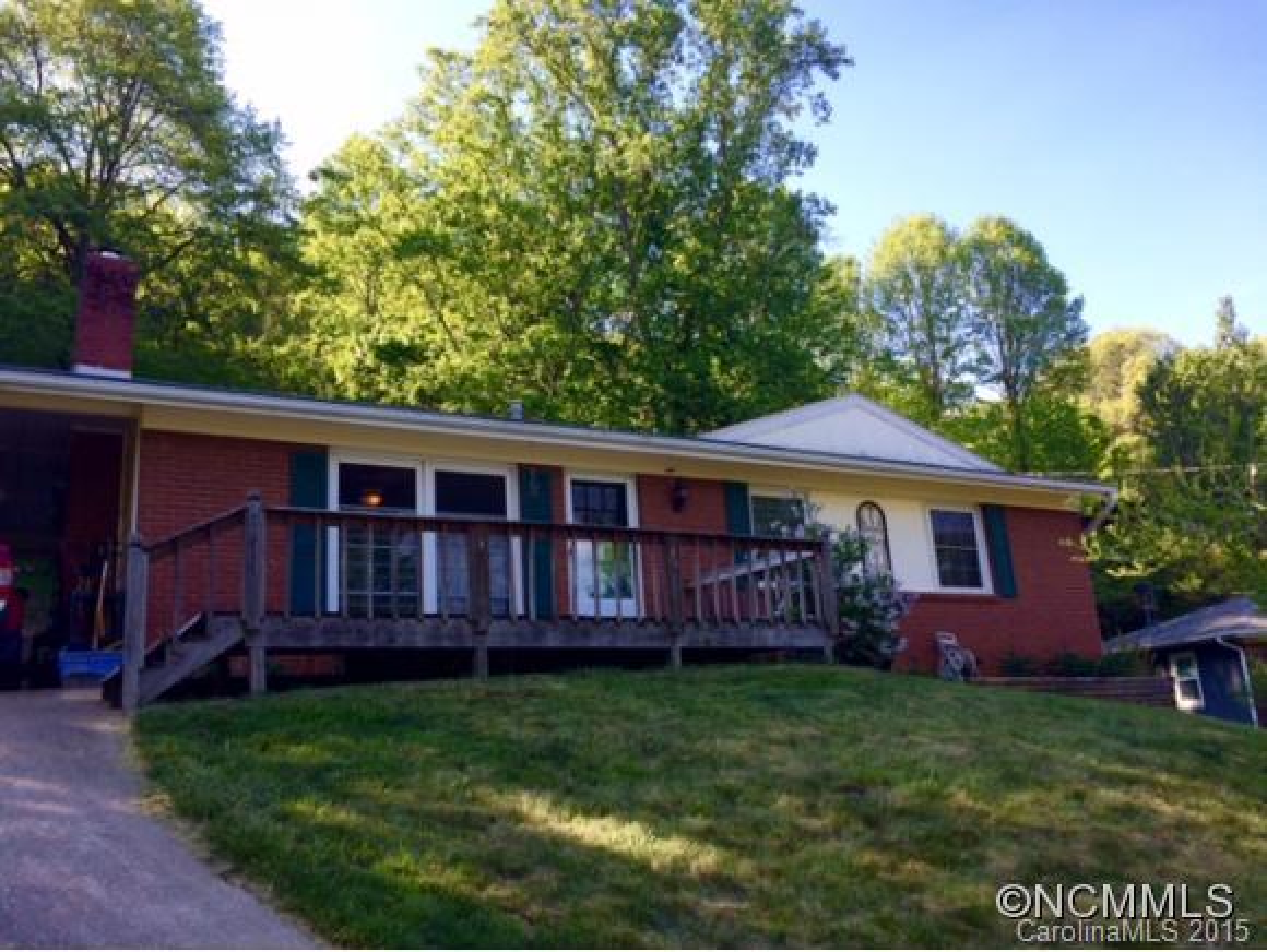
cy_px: 476
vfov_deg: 48.3
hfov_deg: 61.6
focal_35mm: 29
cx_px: 634
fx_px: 1062
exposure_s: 1/547
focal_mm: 4.15
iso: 32
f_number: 2.2
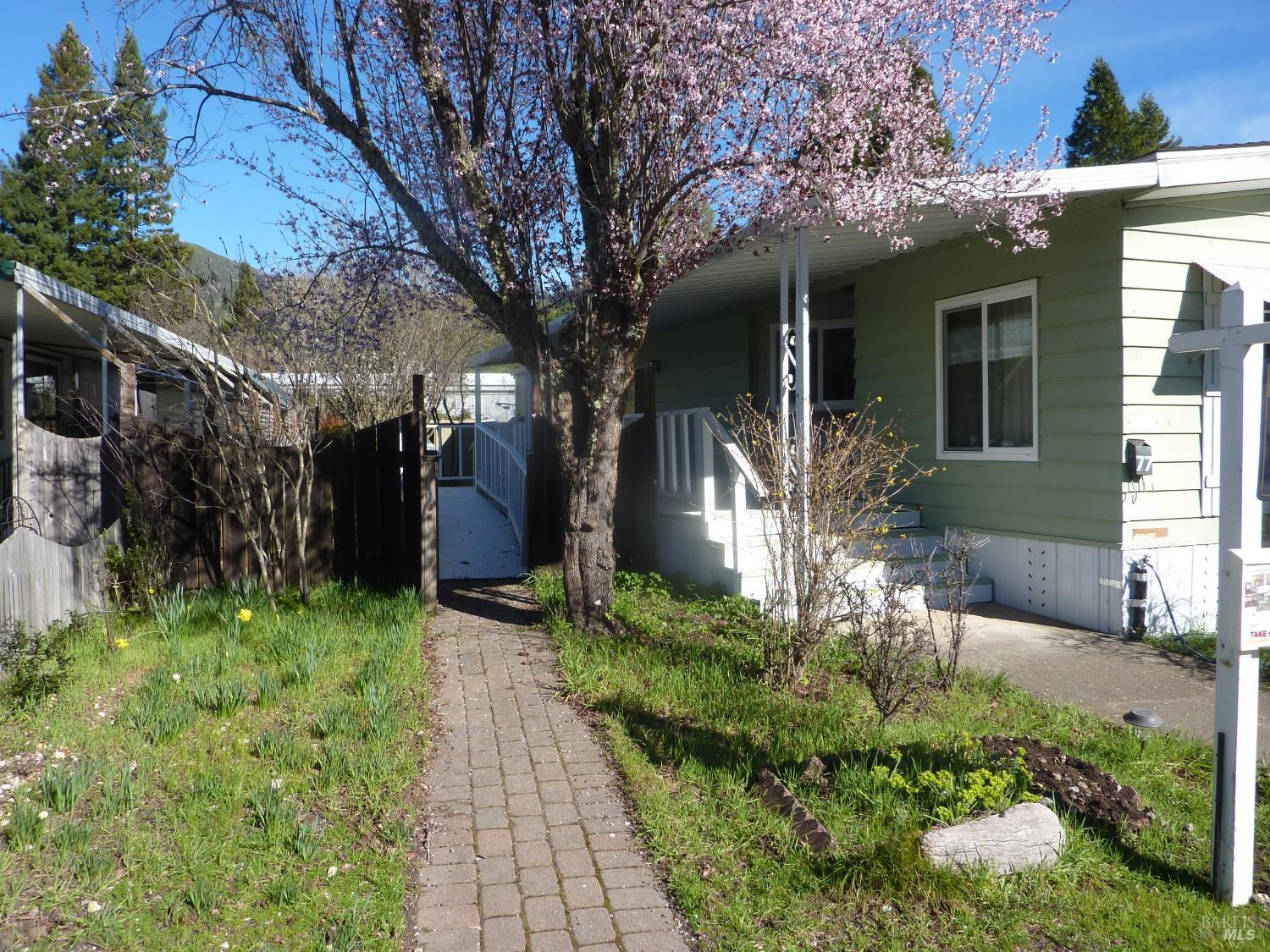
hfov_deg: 69.4
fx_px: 917
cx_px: 635
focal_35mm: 25
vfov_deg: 54.9
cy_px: 476
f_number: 4
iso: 80
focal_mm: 4.1
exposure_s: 1/400
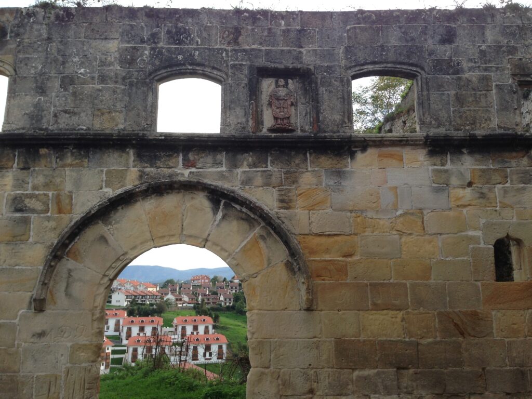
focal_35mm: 33
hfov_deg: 55.4
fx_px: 507
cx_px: 266
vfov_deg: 42.9
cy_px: 200
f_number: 2.4
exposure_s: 1/369
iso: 50
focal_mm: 4.12
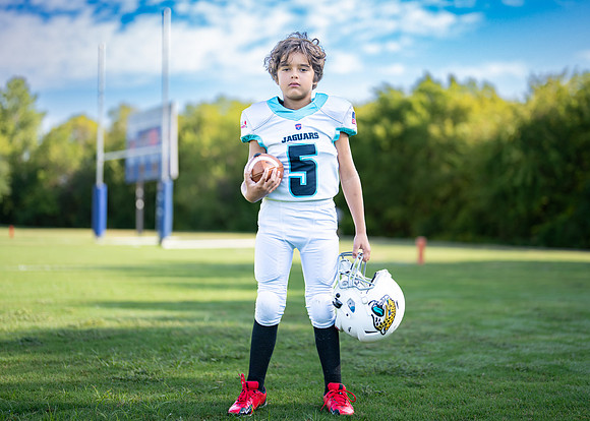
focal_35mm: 58
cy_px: 195
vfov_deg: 24.4
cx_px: 314
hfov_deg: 33.7
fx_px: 975
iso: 100
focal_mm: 50
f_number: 1.2
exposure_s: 1/2000
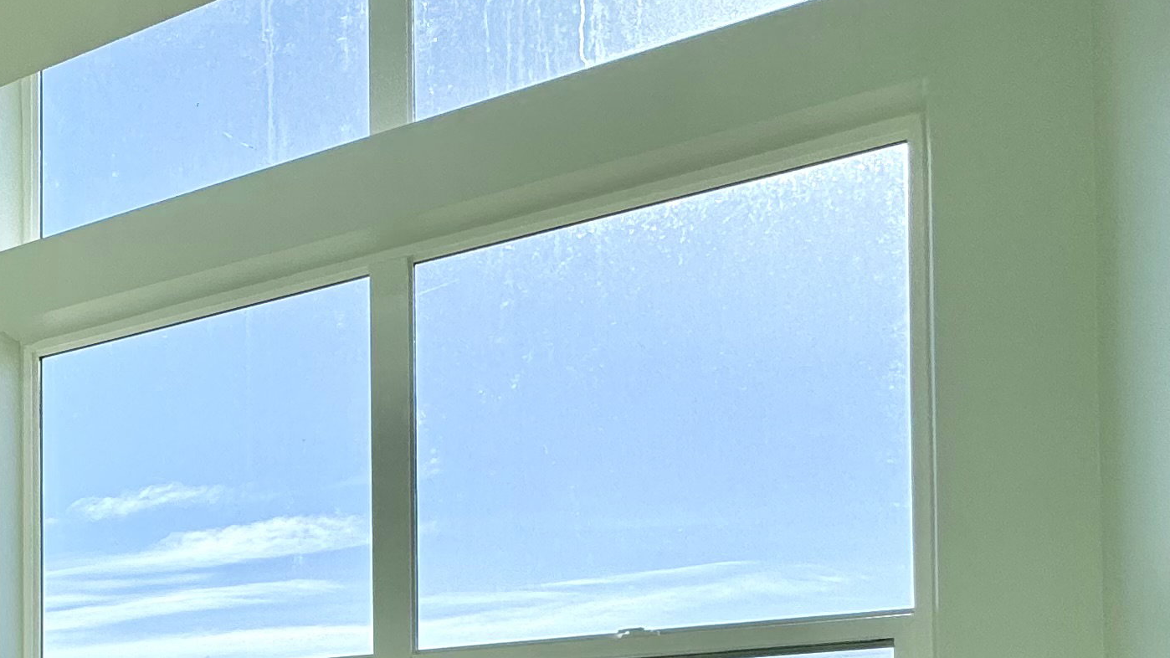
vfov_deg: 24.2
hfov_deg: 37.1
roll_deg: +0.0
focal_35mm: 44
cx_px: -182
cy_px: 826
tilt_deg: -0.2
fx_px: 1365
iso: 50
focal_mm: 2.22
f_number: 2.2
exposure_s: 1/1600
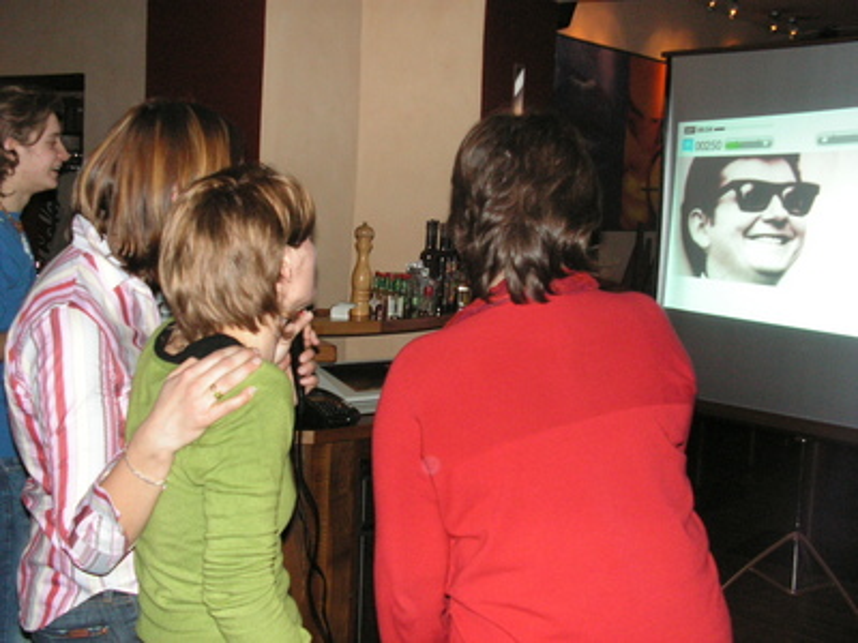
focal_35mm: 45
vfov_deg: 32.2
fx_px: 1115
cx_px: 429
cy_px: 322
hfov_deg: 42.1
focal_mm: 7.6
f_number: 3.2
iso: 160
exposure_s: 1/40
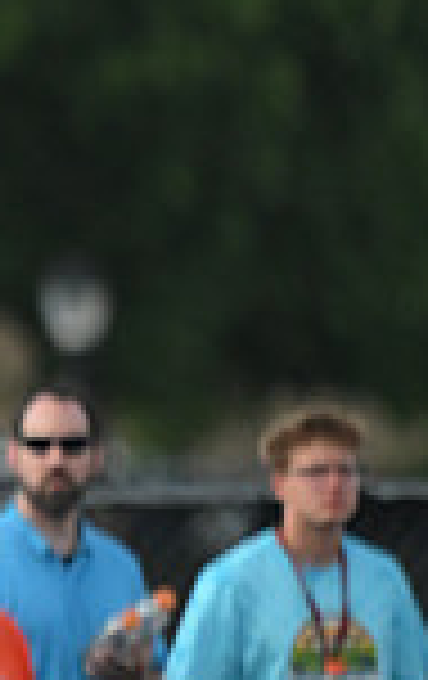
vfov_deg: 1.1
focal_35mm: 1994
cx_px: -833
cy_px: 750
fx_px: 37038
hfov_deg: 0.7
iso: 2500
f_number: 6.3
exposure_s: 1/2500
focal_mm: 510
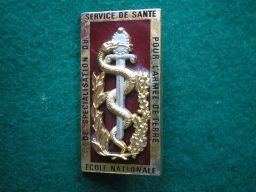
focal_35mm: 38
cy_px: 96
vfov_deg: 37.7
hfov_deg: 49.0
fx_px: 281
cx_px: 128
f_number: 3.1
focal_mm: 6.3
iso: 400
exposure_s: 1/20
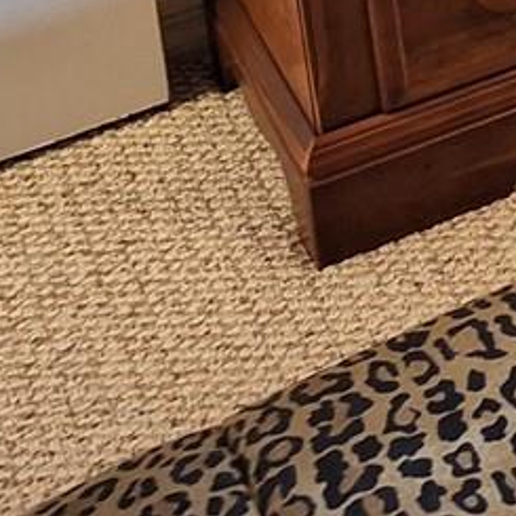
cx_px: 1500
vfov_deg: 11.0
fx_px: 2243
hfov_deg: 10.1
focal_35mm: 133
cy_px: -746
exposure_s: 1/25
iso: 320
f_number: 1.8
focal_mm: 5.54
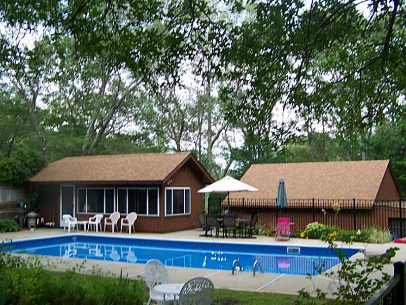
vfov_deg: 33.6
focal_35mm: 43
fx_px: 504
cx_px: 203
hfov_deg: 43.9
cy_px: 152
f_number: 2.8
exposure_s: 1/60
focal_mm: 6.75
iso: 64
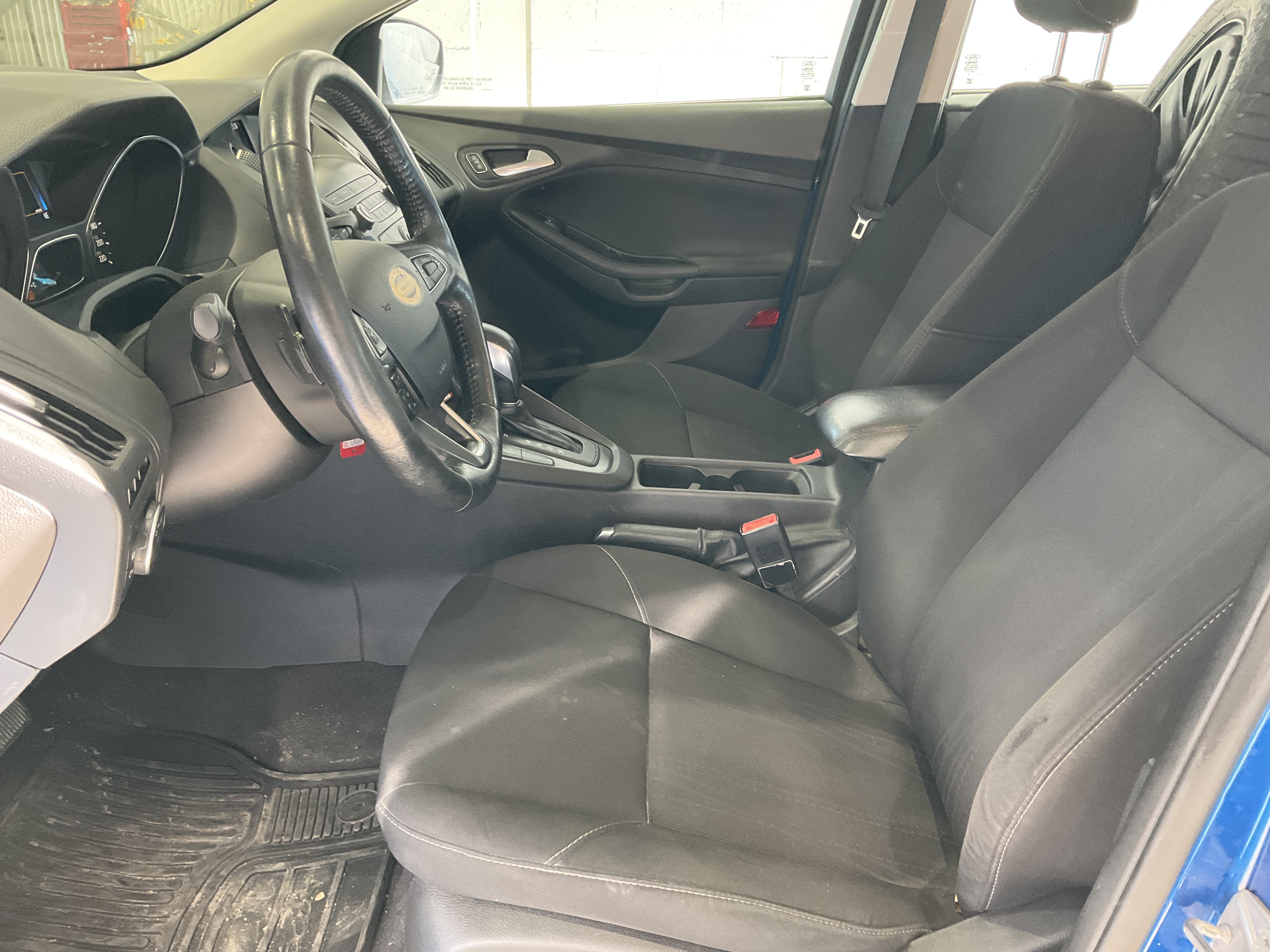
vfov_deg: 48.2
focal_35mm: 29
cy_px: 476
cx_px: 635
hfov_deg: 61.7
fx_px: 1064
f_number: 1.8
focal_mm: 3
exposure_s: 1/60
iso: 200
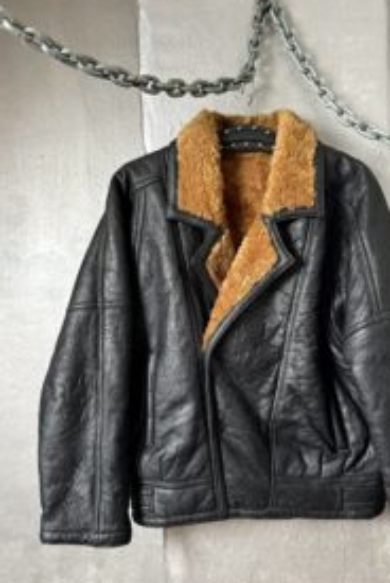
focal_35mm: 32
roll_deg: +0.3
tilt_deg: -2.3
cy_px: 308
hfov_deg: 40.9
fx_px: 519
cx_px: 243
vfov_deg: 58.6
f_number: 1.78
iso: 800
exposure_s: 1/56
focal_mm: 6.76
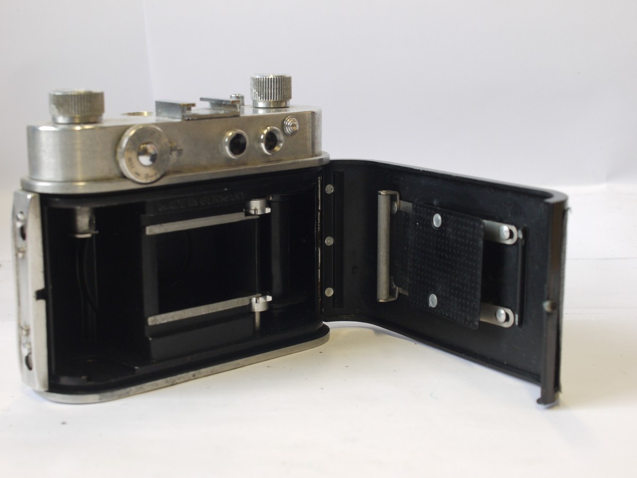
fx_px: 1104
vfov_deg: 24.4
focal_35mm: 60
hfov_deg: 32.2
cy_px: 239
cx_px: 318
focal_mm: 30
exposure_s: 1/30
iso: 400
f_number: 7.1
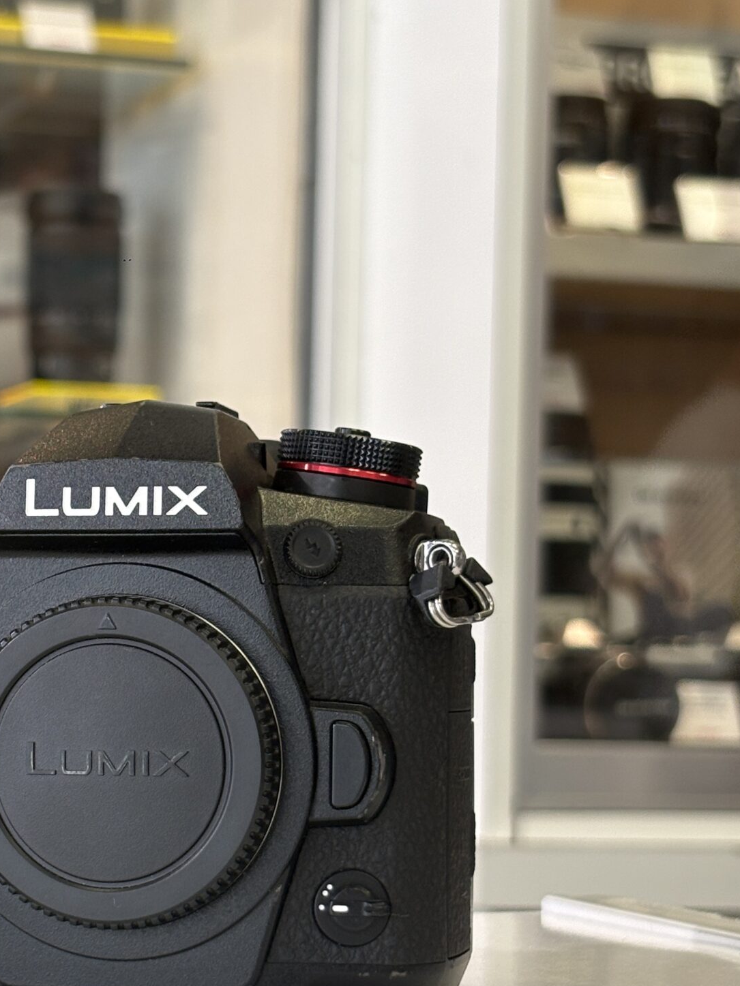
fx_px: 2623
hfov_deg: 15.9
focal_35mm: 92
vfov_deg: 21.3
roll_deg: -0.9
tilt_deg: +0.5
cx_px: 102
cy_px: 621
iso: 40
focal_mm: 5.96
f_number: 1.6
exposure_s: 1/100
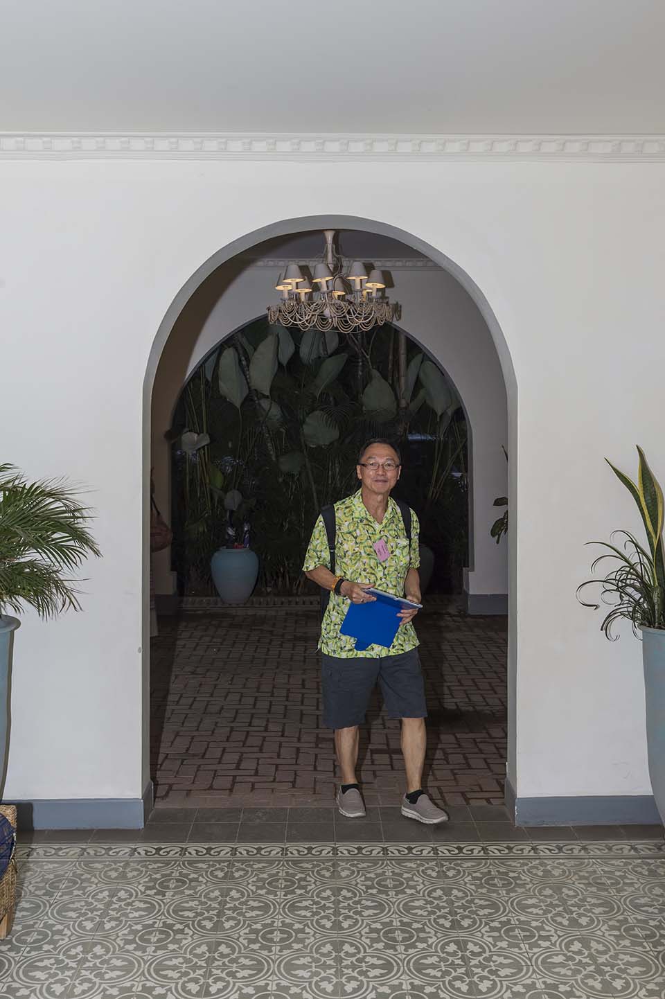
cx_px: 332
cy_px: 500
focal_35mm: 30
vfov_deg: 62.0
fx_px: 832
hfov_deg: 43.6
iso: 200
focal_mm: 30
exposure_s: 1/60
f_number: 8
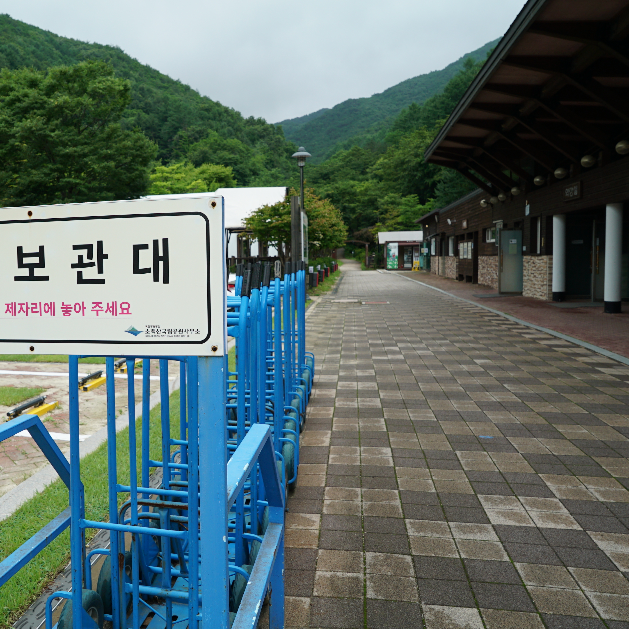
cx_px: 191
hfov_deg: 51.2
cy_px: 312
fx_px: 637
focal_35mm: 31
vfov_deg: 52.5
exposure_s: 1/400
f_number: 8
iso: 250
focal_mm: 24
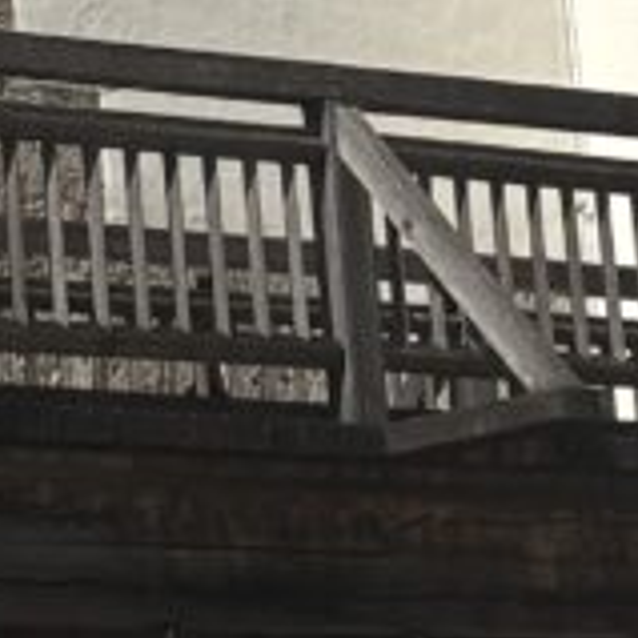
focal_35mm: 296
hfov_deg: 5.9
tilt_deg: +13.8
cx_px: 293
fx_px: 6172
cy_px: -229
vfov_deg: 5.9
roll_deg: +3.4
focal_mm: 5.96
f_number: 1.6
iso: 40
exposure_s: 1/5952
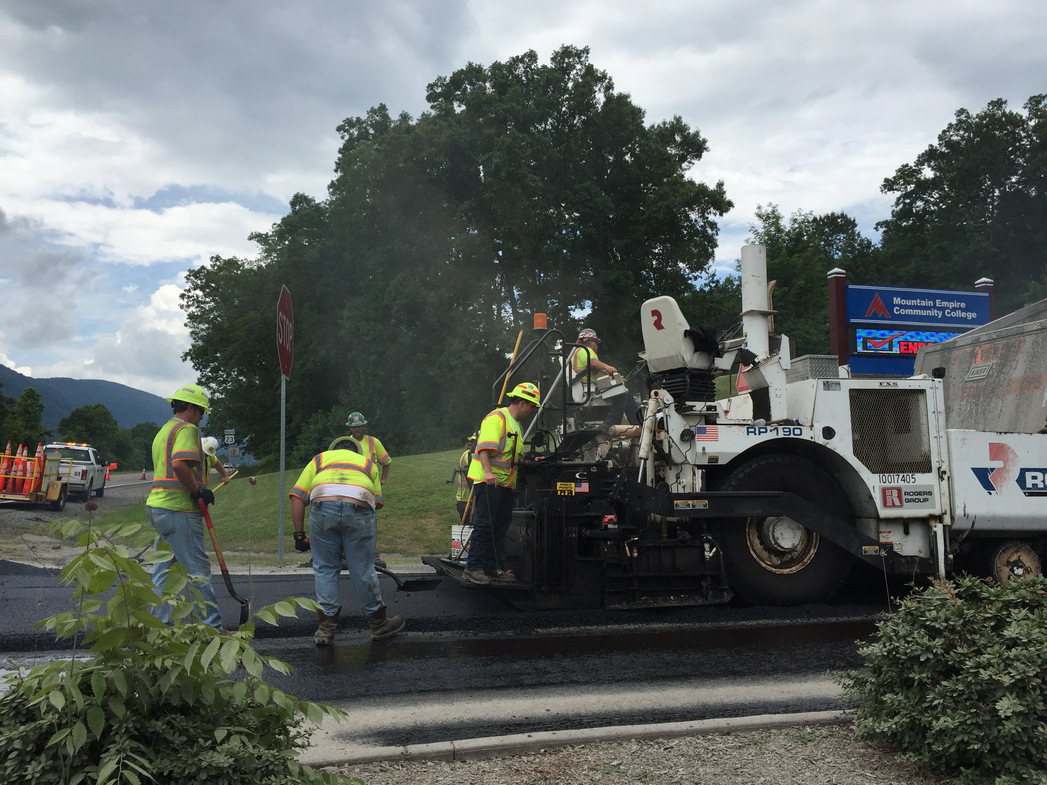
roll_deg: -0.7
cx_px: 524
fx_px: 877
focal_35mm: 29
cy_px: 392
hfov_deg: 61.7
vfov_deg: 48.2
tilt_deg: +2.5
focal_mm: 4.15
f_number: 2.2
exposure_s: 1/2083
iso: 32
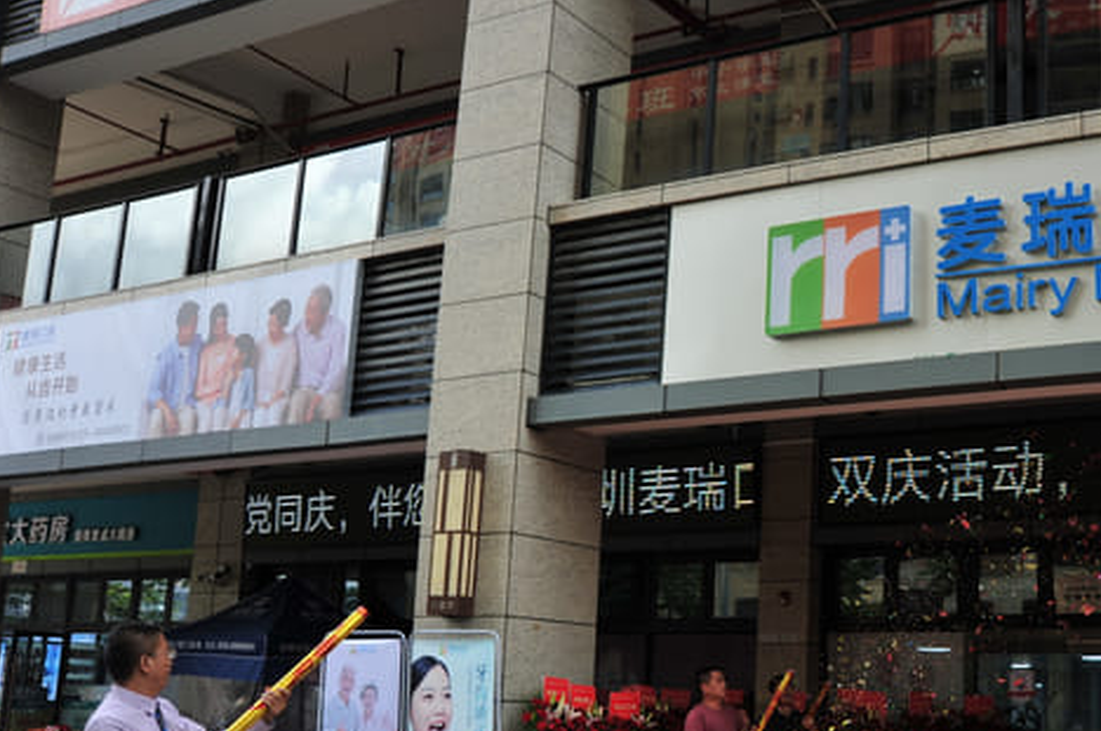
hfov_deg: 44.9
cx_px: 894
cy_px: 470
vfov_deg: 32.4
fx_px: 1253
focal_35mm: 41
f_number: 4.5
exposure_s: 1/320
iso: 200
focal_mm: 24
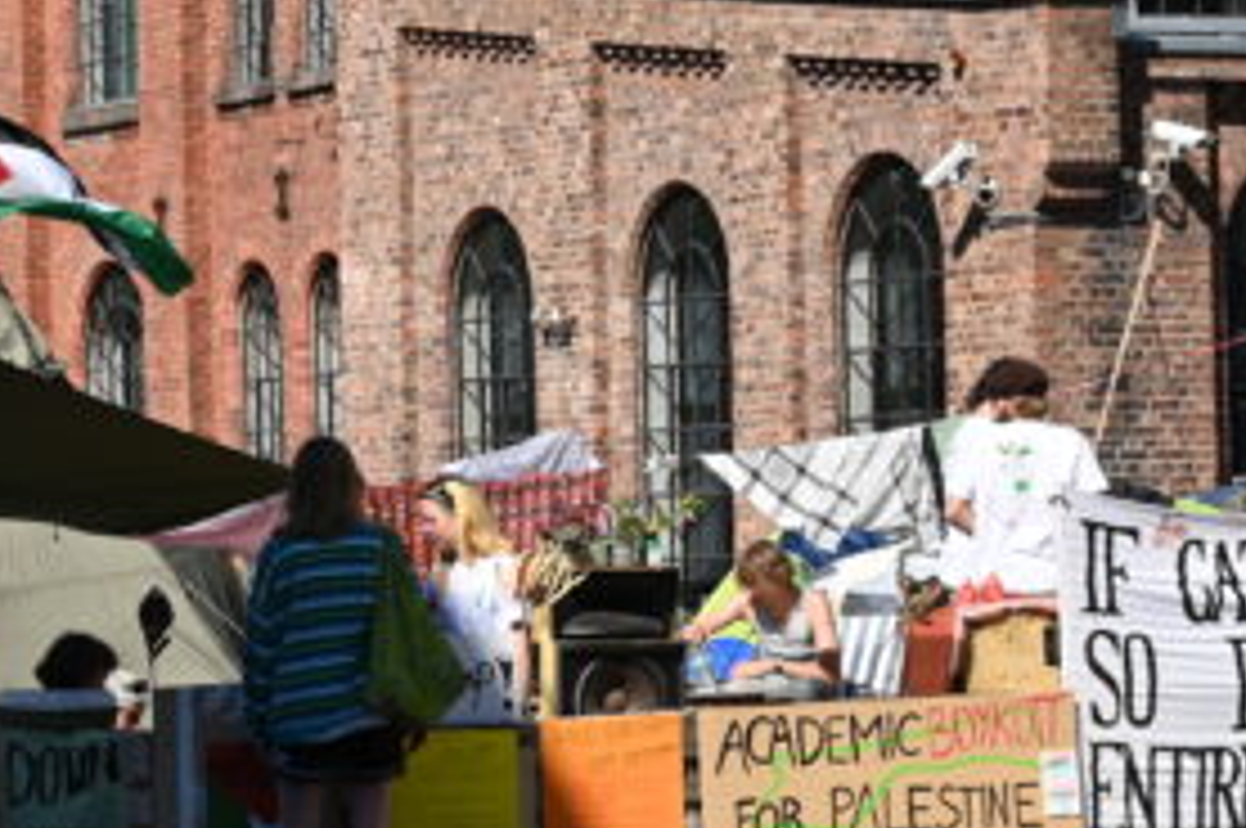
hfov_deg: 13.1
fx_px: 5393
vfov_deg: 8.8
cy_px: 338
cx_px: 963
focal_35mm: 156
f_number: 7.1
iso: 100
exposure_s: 1/400
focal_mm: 52
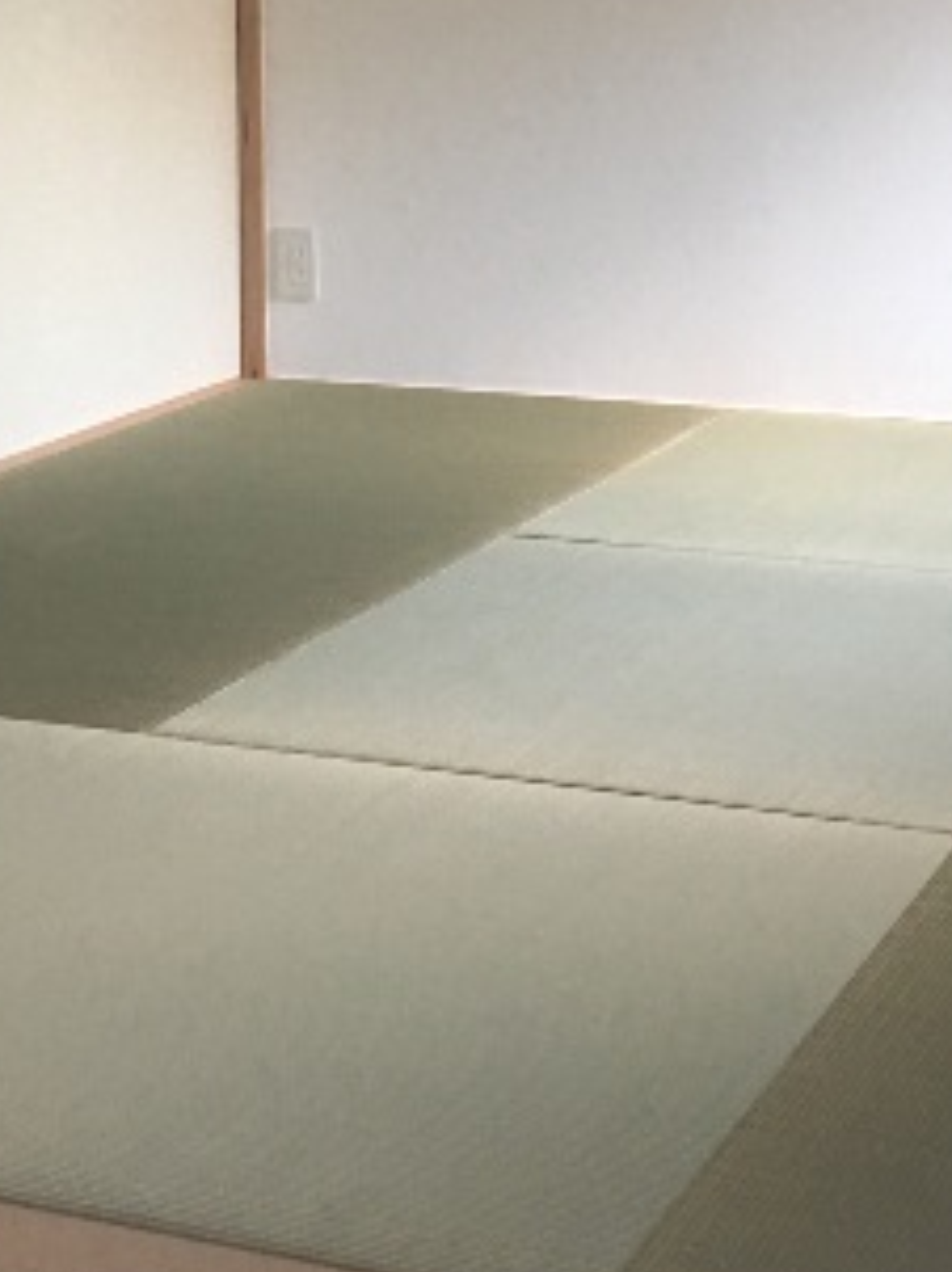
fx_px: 2681
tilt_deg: -2.6
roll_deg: +0.8
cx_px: 666
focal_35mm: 73
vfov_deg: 25.3
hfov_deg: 20.0
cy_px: -29
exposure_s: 1/15
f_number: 2.2
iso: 50
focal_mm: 4.15
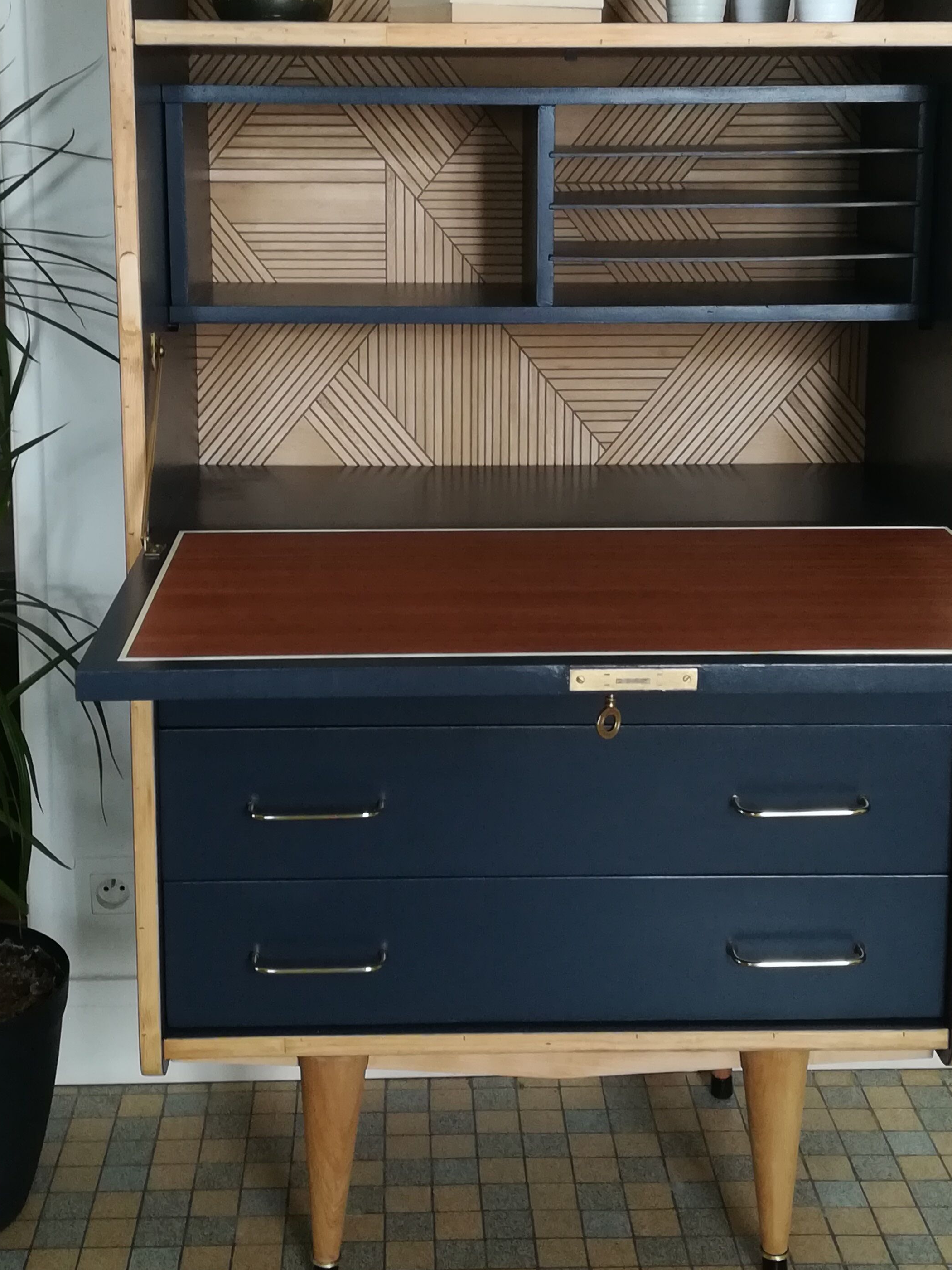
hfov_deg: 28.6
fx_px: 1870
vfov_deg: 37.2
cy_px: 446
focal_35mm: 51
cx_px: 465
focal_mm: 3.83
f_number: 2.2
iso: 160
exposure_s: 1/33.3
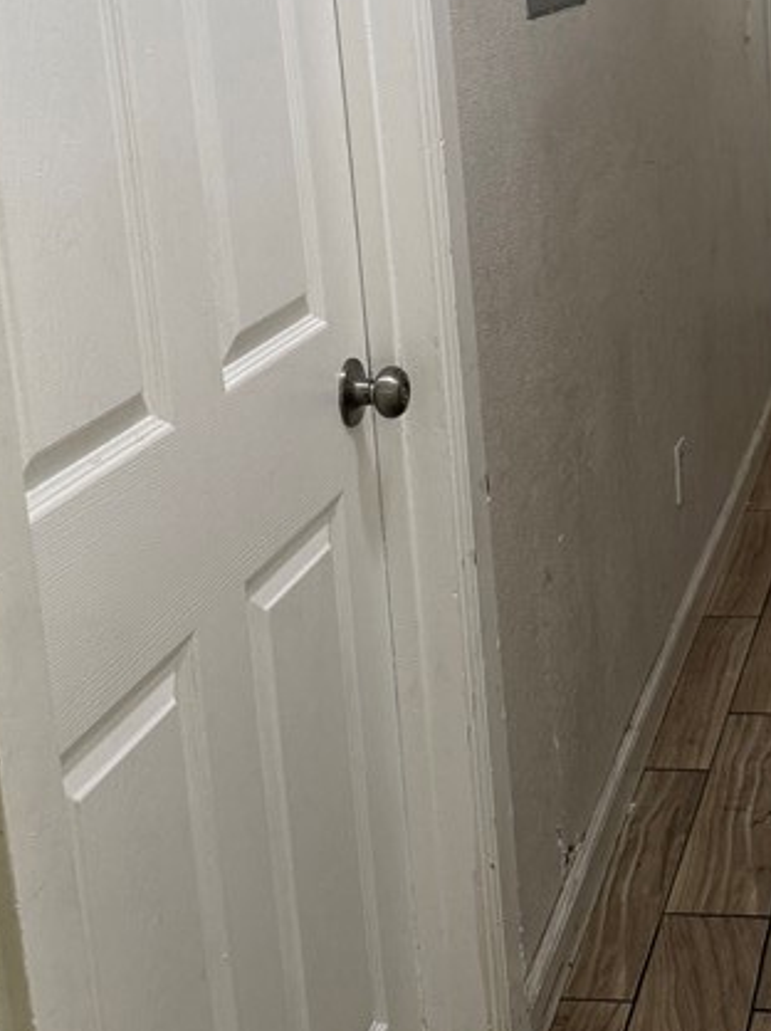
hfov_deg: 24.0
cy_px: 237
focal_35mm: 59
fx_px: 1755
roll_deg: +2.3
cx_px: 714
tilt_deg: -9.7
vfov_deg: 32.0
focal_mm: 6.76
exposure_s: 1/60
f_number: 1.78
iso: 200
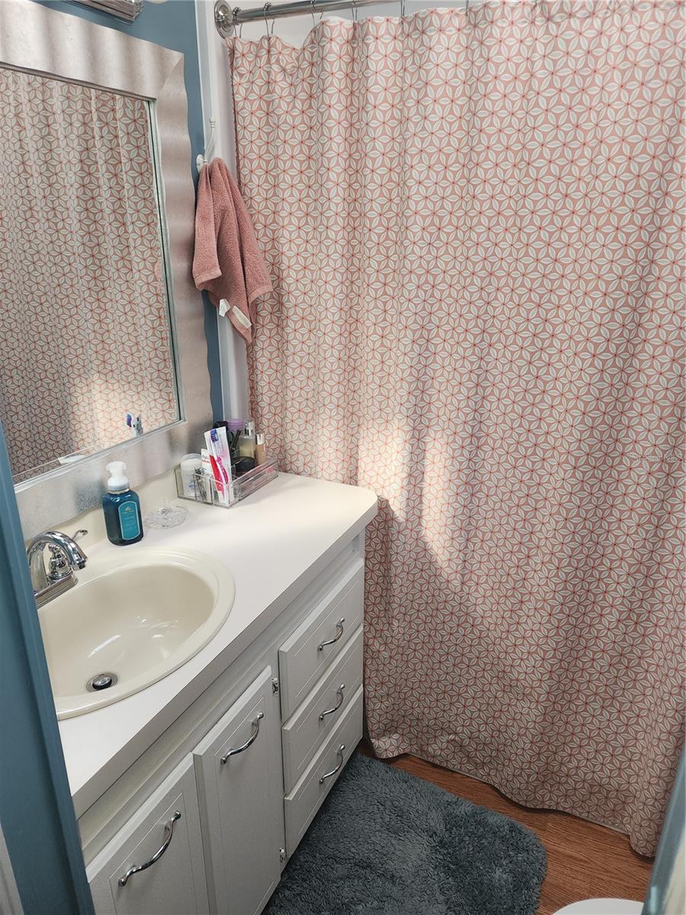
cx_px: 343
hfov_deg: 58.9
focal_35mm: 23
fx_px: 608
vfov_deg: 73.9
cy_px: 458
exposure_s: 1/60
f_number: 1.8
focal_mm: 6.4
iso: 50
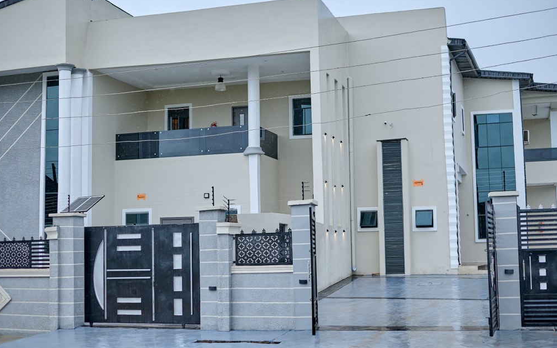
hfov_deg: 38.9
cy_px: 168
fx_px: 789
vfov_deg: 24.9
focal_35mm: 52
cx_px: 278
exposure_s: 1/500
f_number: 2.5
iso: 500
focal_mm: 50
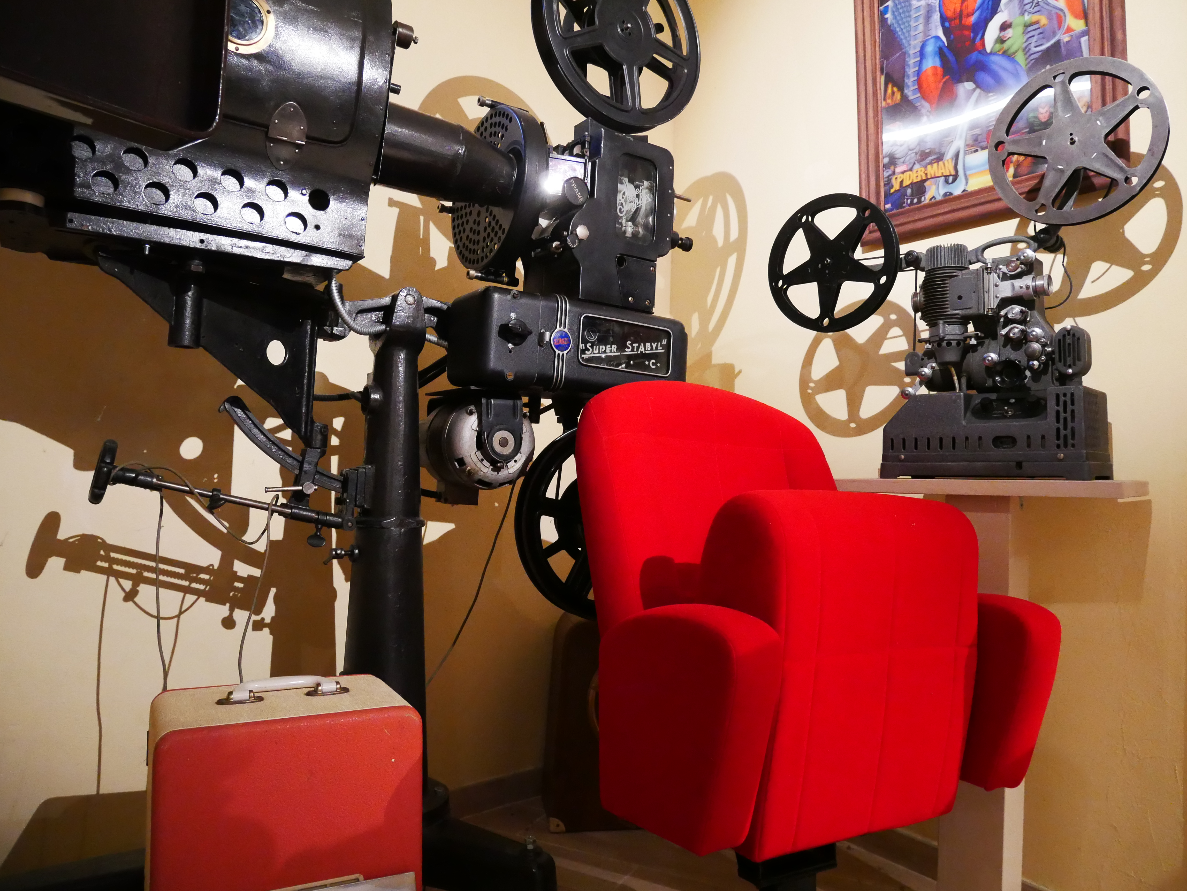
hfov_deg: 71.6
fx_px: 823
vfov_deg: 56.9
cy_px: 446
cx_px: 594
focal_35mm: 24
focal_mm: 12
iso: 3200
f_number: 3.5
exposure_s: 1/40
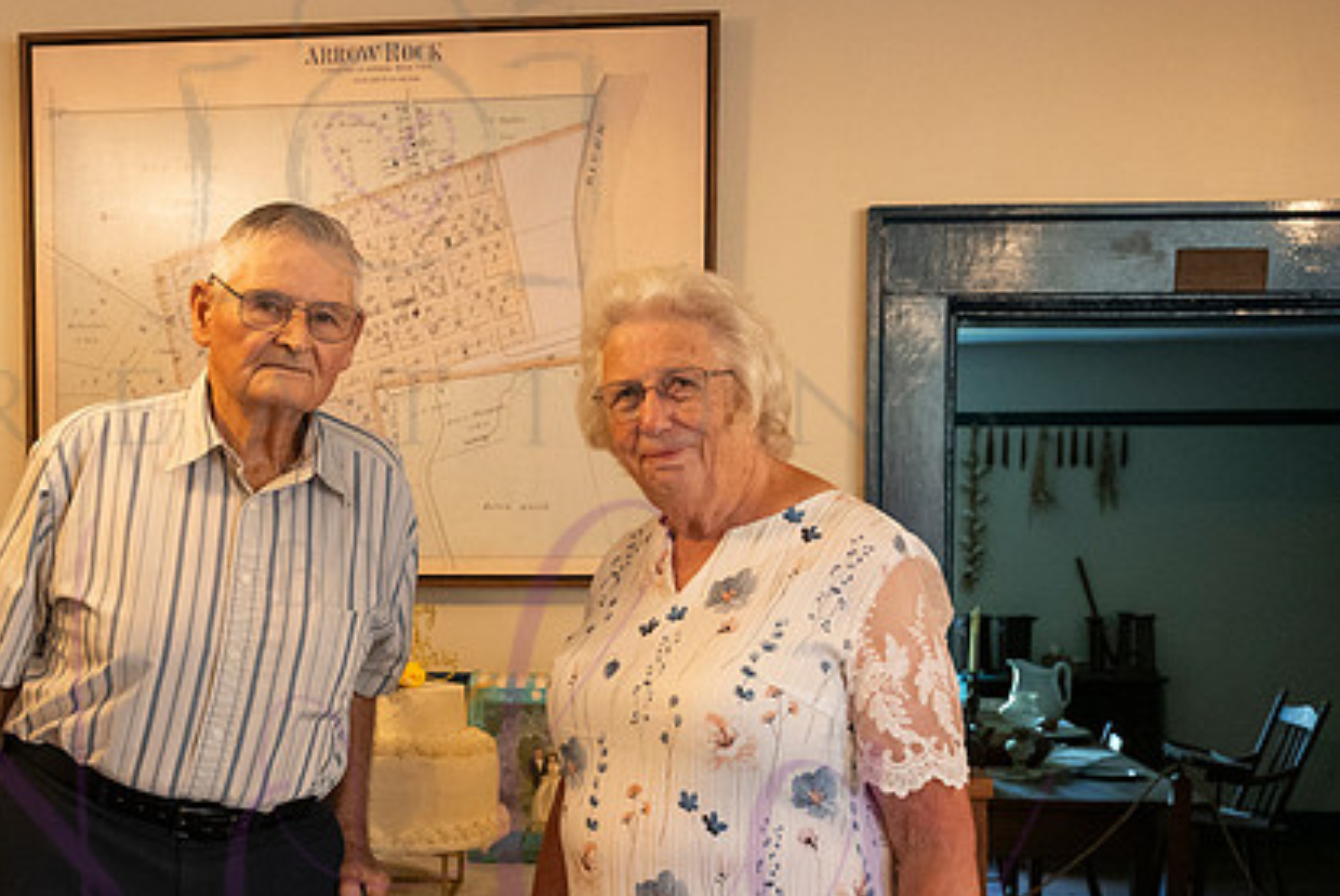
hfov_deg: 42.7
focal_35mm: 45
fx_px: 1676
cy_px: 565
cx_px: 406
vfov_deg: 29.8
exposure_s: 1/125
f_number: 6.3
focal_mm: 31.5
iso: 6400
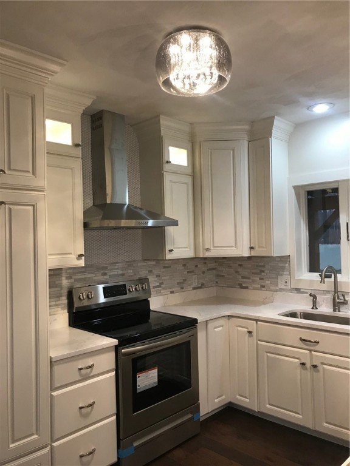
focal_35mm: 28
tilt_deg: +4.3
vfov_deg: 63.4
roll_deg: +1.9
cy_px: 233
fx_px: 377
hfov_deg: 49.7
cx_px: 175
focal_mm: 3.99
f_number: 1.8
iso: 20
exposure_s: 1/30
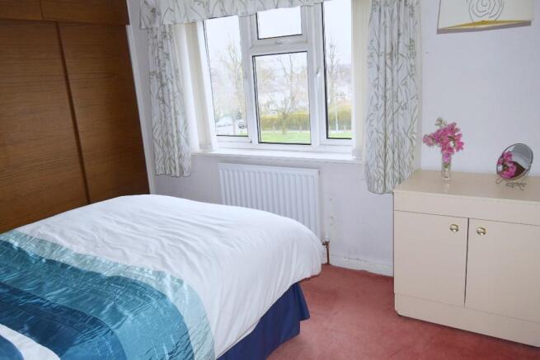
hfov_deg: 67.4
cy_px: 180
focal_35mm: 27
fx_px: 405
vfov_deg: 48.0
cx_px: 270
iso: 800
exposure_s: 1/80
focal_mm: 18
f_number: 4.5
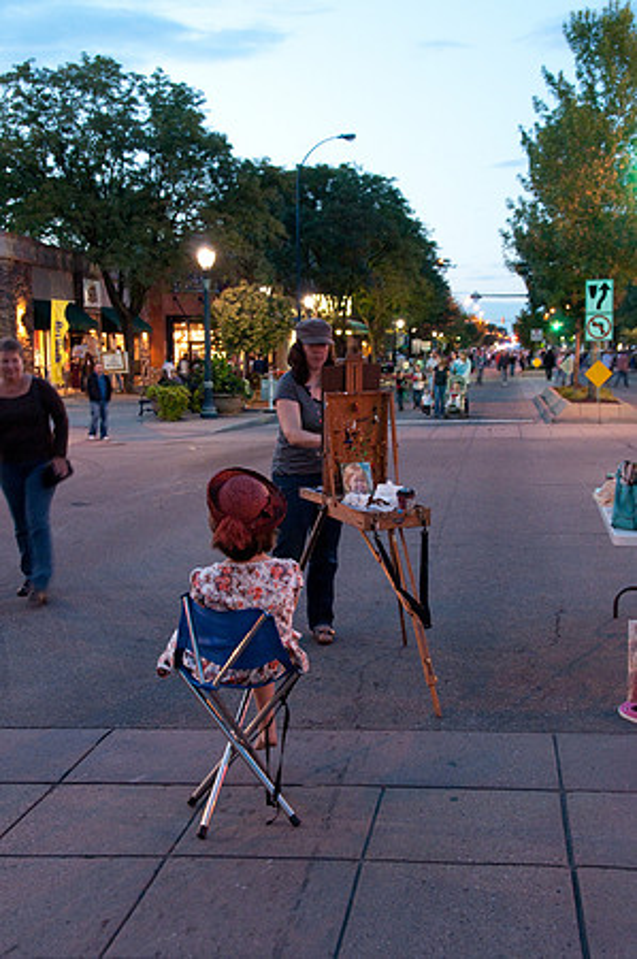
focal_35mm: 44
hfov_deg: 30.8
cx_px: 318
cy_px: 480
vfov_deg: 45.0
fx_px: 1157
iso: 2000
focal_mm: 29
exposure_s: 1/6
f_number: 6.3
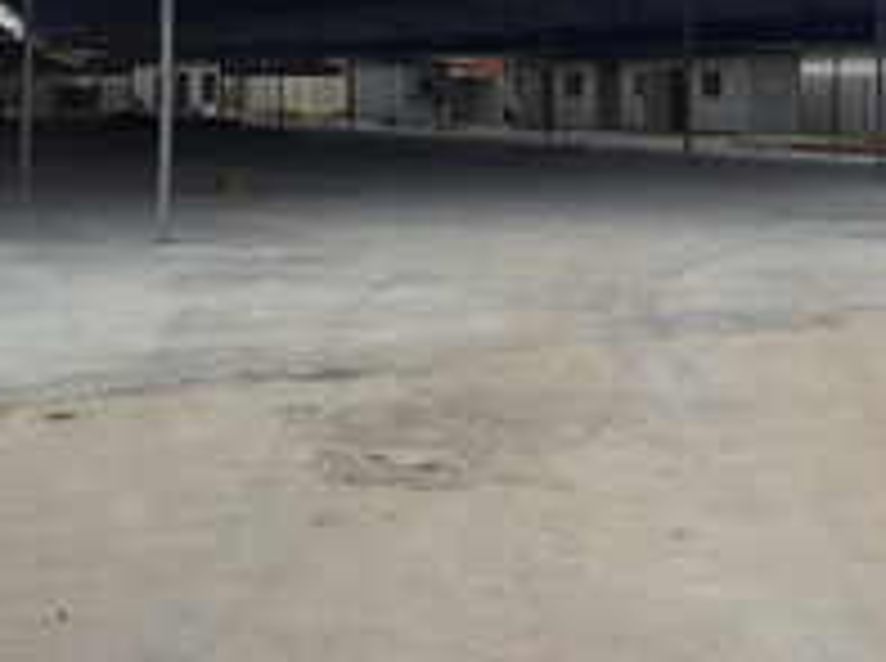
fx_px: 1507
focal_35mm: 59
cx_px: 468
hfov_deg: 32.7
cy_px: 50
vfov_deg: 24.0
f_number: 2.2
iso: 32
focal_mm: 4.15
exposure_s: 1/746
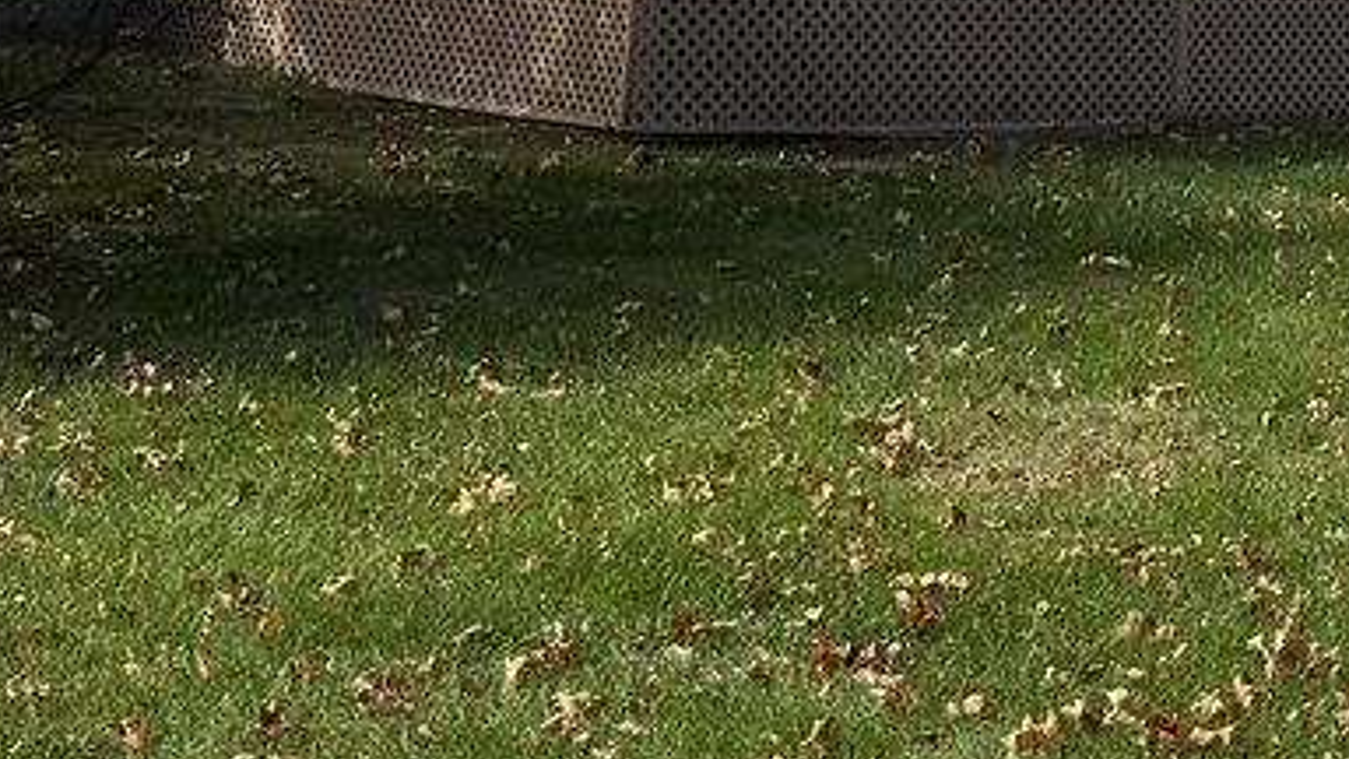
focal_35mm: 98
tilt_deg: +0.9
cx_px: 1686
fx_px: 3505
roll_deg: -3.5
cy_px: -7
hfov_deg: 20.2
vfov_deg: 12.2
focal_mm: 6.76
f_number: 1.78
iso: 80
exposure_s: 1/2801
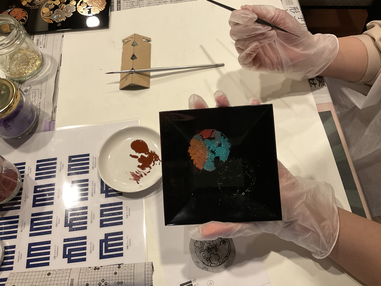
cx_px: 190
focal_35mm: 29
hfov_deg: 61.7
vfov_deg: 48.2
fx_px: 319
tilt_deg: -63.7
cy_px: 143
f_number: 1.8
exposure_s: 1/60
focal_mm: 3
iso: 160
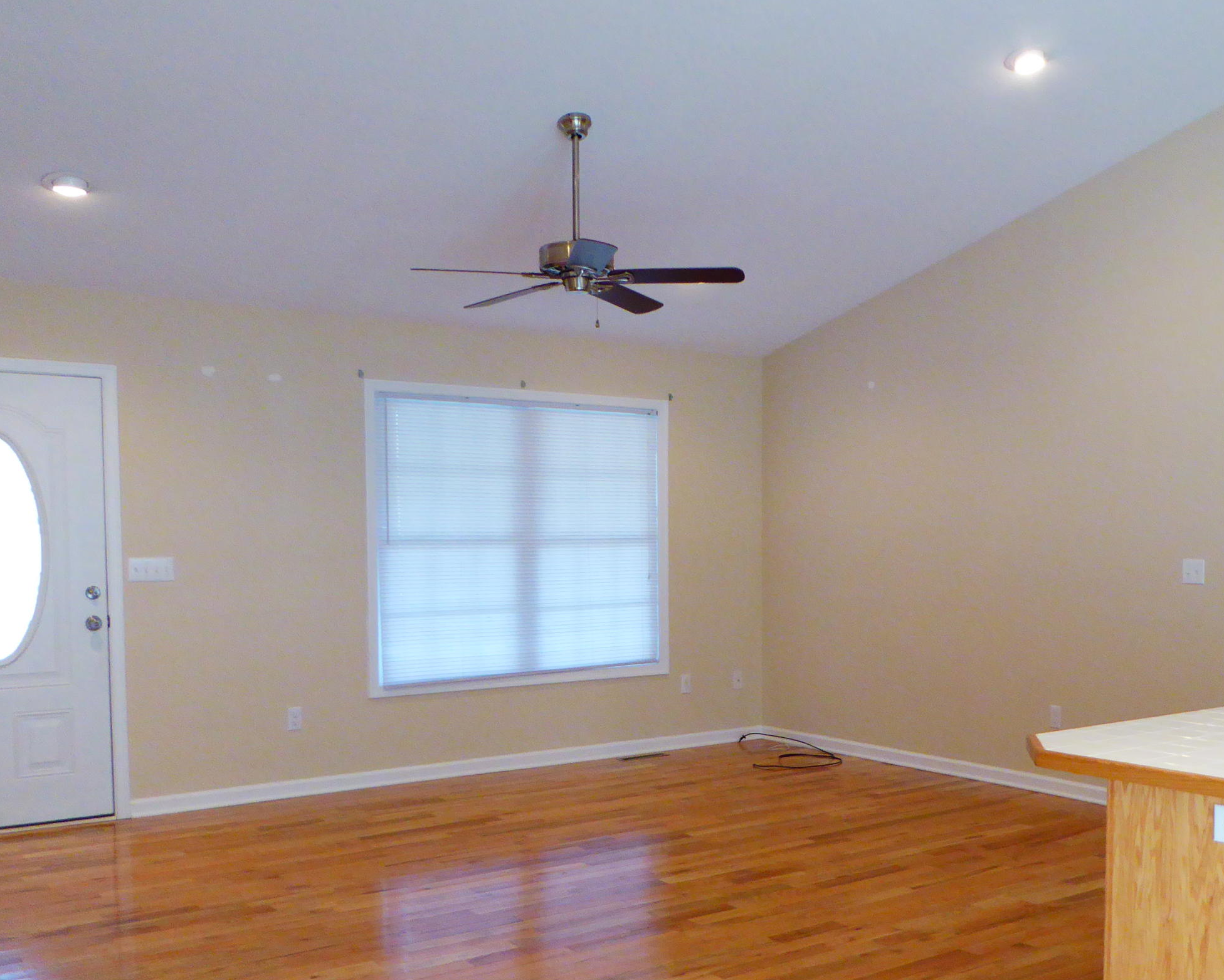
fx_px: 1304
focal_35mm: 36
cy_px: 615
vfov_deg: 40.9
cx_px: 758
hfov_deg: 49.8
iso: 400
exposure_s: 1/40
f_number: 3.3
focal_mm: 4.3
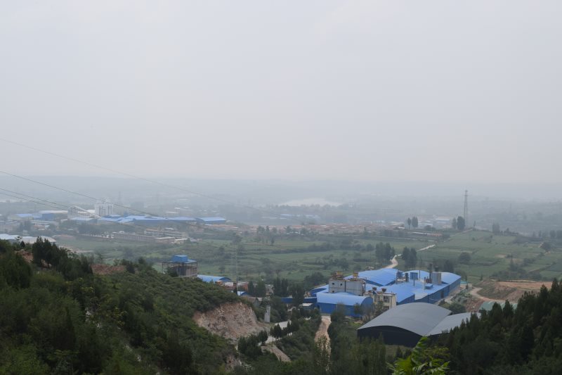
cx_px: 281
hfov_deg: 41.1
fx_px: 749
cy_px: 188
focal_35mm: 48
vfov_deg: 28.1
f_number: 11
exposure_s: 1/500
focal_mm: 32
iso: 200
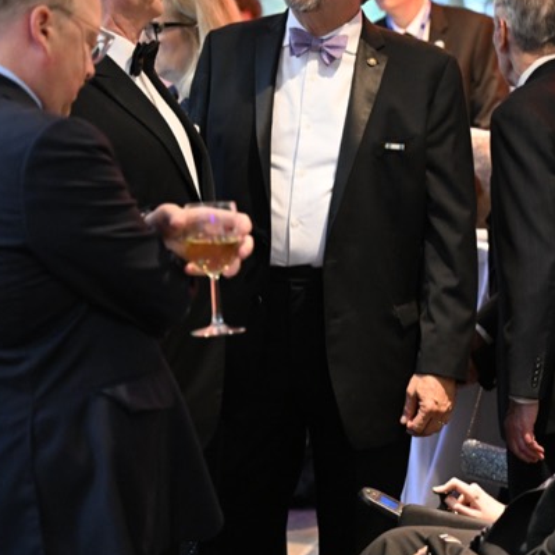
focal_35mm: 121
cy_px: 207
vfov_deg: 14.4
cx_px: 292
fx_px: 2195
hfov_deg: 14.4
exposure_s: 1/100
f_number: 2.8
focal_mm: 71
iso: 6400
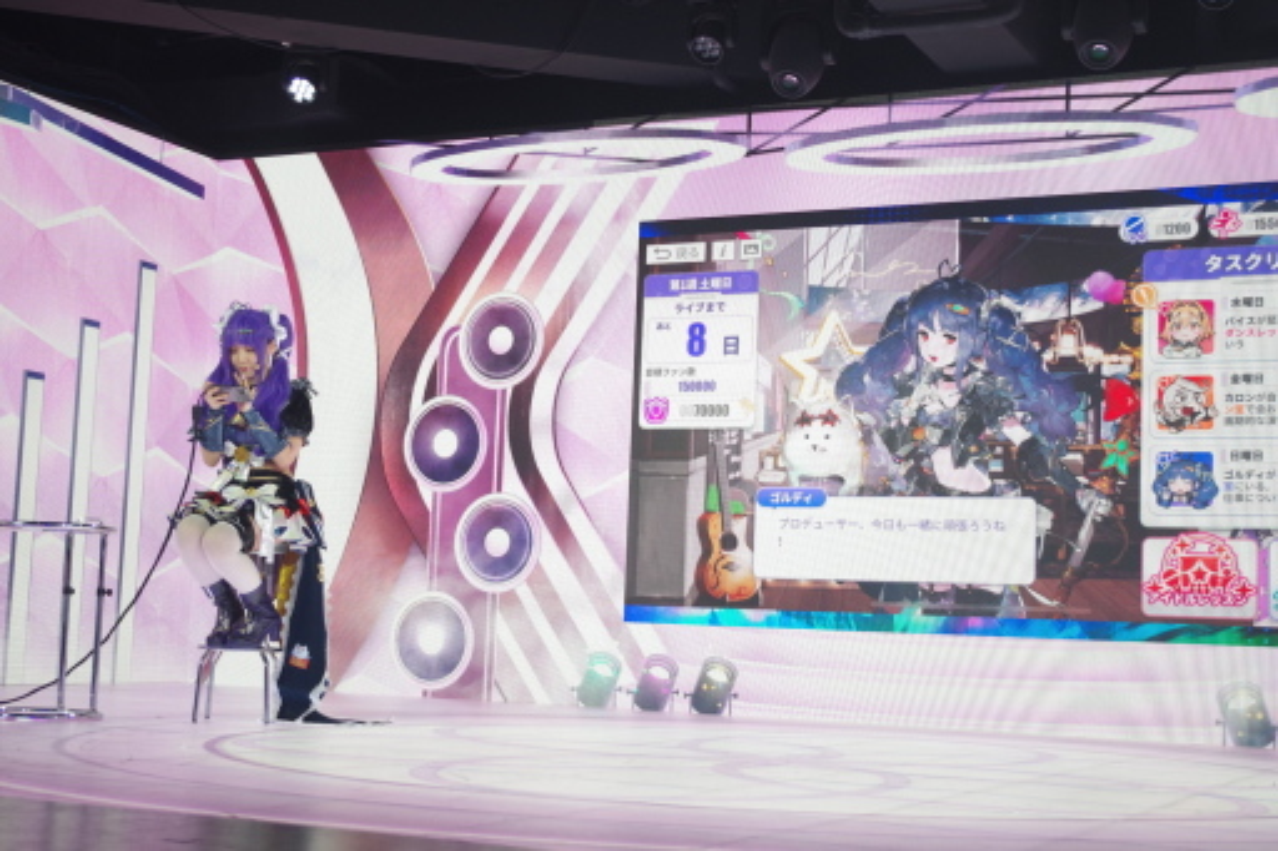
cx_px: 639
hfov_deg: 38.2
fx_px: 1845
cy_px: 426
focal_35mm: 52
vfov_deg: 26.0
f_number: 4.5
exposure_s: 1/60
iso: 400
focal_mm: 35
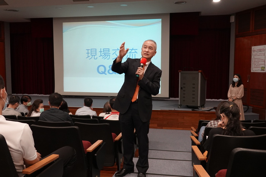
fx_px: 259
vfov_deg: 37.9
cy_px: 88
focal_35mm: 35
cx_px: 133
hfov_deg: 54.4
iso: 1000
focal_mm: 13.03
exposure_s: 1/60
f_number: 3.5
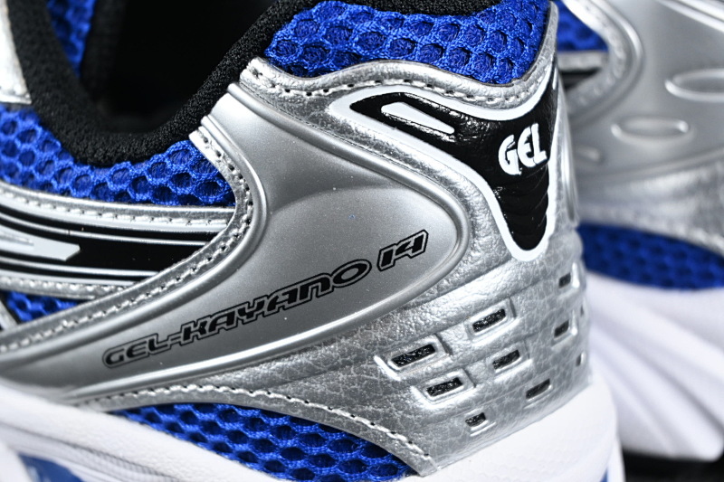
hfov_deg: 27.0
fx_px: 1508
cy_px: 241
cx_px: 362
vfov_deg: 18.2
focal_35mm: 75
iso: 900
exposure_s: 1/125
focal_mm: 50
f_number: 6.3
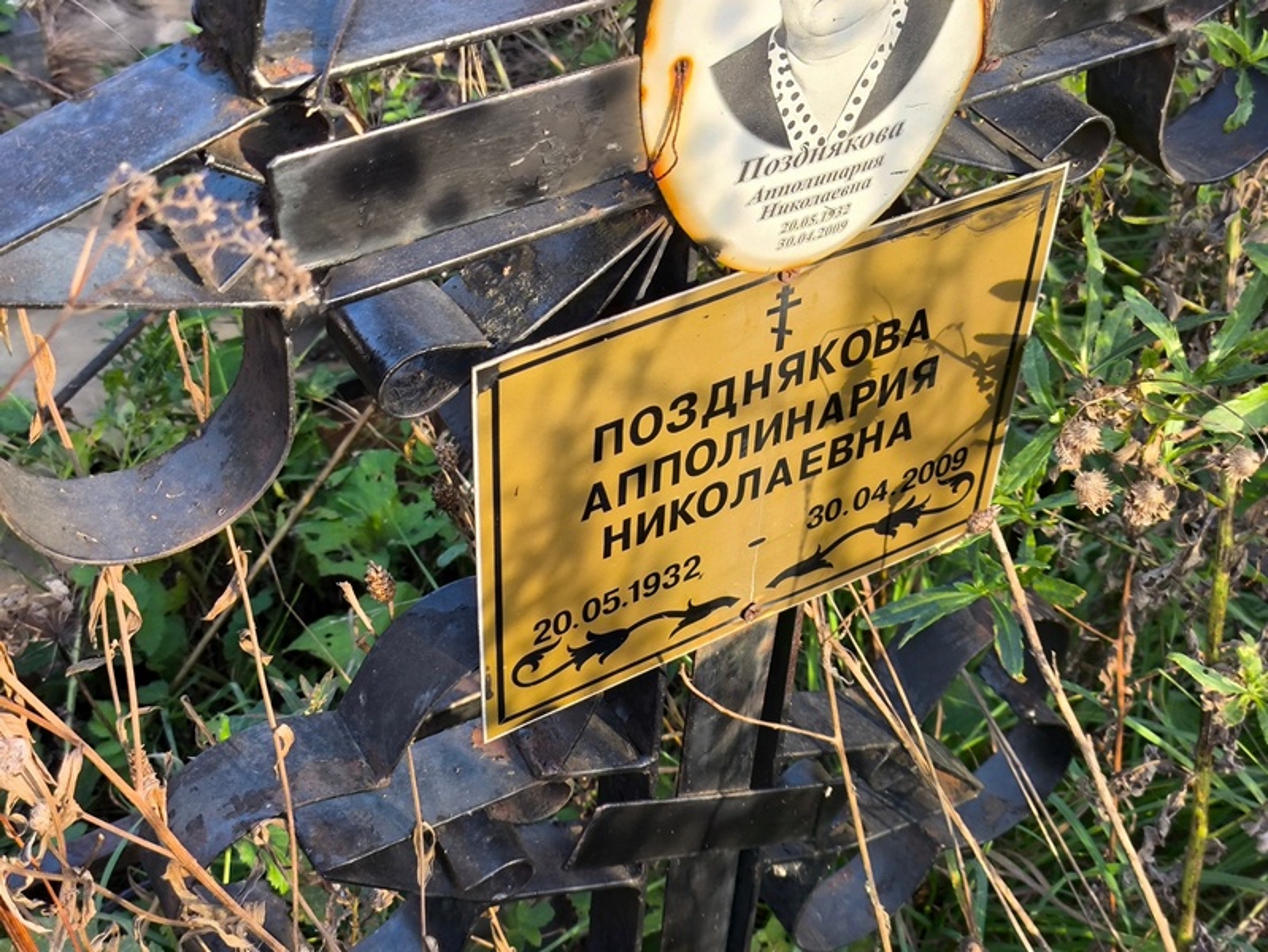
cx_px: 634
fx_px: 1832
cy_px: 476
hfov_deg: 38.2
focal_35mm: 50
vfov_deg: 29.1
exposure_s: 1/186
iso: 50
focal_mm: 4.71
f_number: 1.7
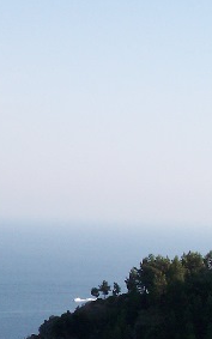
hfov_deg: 10.9
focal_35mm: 114
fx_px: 1053
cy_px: 261
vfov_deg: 18.1
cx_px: -151
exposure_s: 1/700
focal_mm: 8
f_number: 4.8
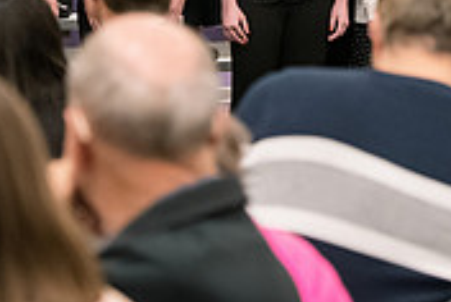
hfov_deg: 7.3
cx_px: 195
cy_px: -186
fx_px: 3551
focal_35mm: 283
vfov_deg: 4.8
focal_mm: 86
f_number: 4
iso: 3200
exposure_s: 1/200
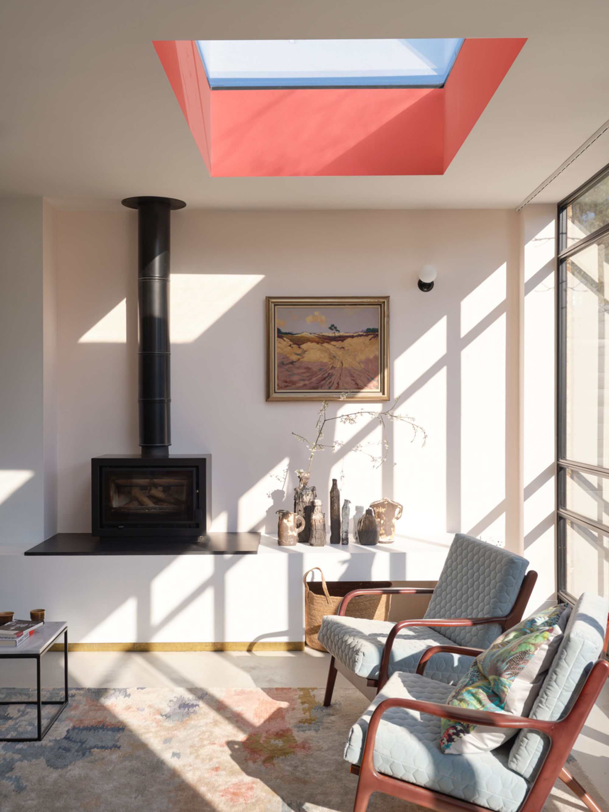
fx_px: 845
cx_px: 304
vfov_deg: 51.4
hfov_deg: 39.7
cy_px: 406
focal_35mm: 36
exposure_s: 1/90
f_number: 8
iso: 100
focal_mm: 44.9
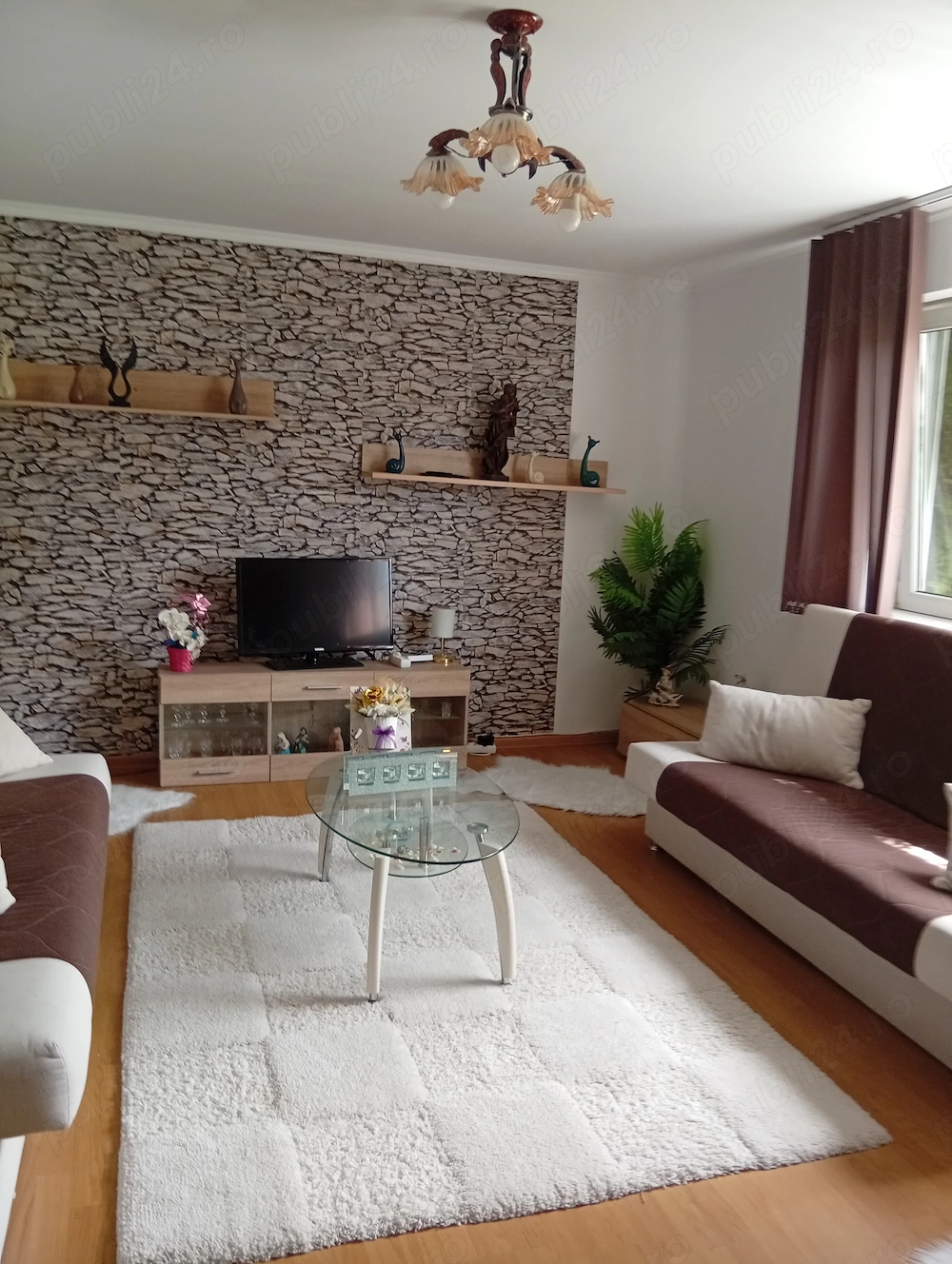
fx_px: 988
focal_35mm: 27
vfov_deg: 65.2
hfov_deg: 51.5
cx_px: 476
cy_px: 632
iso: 80
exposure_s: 1/50
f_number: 1.8
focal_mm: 3.84
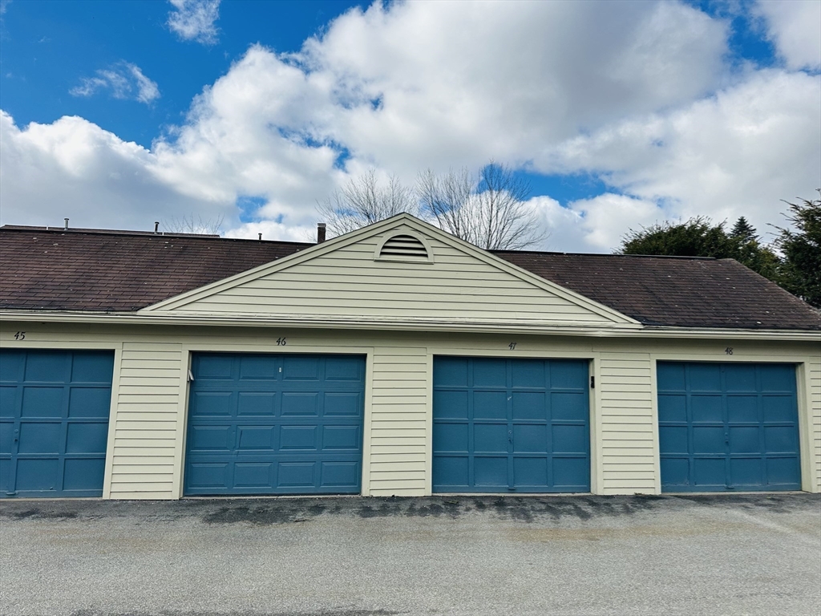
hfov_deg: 71.6
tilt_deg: +7.5
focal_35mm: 24
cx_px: 410
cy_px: 308
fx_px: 569
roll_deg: -0.6
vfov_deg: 56.8
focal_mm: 6.86
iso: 80
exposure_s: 1/5000
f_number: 1.78
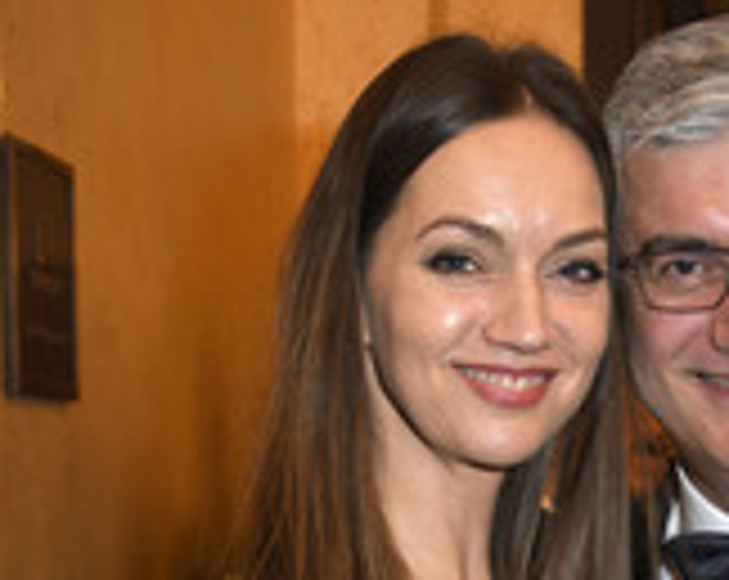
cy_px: 643
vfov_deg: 13.1
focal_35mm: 115
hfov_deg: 16.6
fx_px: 2477
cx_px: 601
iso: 1000
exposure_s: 1/100
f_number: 6.3
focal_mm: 44
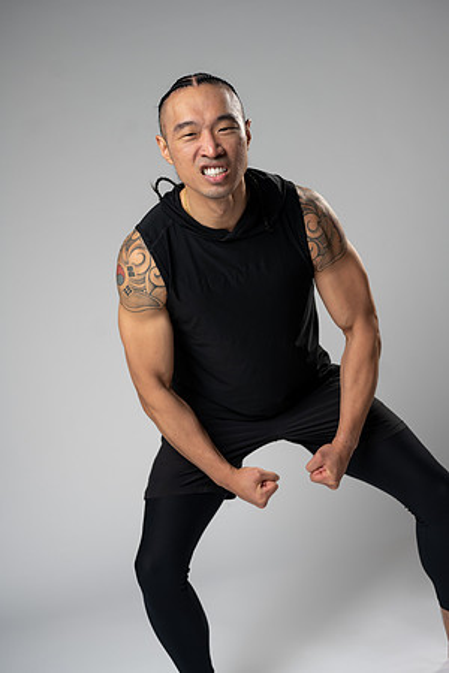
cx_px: 224
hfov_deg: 27.0
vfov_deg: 39.6
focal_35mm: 50
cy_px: 336
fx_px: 935
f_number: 3.2
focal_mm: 50
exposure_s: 1/160
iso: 200
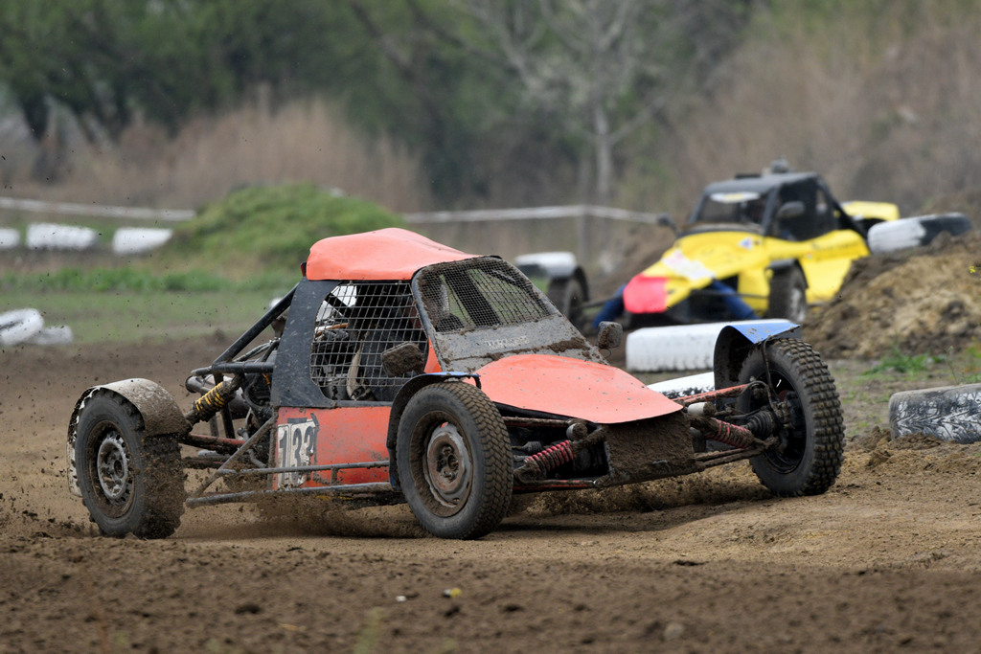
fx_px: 12263
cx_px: 490
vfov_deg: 3.1
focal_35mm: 450
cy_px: 327
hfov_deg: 4.6
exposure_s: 1/2000
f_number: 4.5
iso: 400
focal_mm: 300
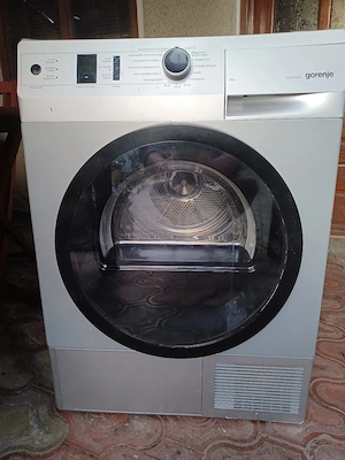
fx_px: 332
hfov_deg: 54.9
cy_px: 230
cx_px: 172
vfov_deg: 69.4
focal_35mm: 25
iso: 320
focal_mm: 4.6
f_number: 1.8
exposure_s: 1/25
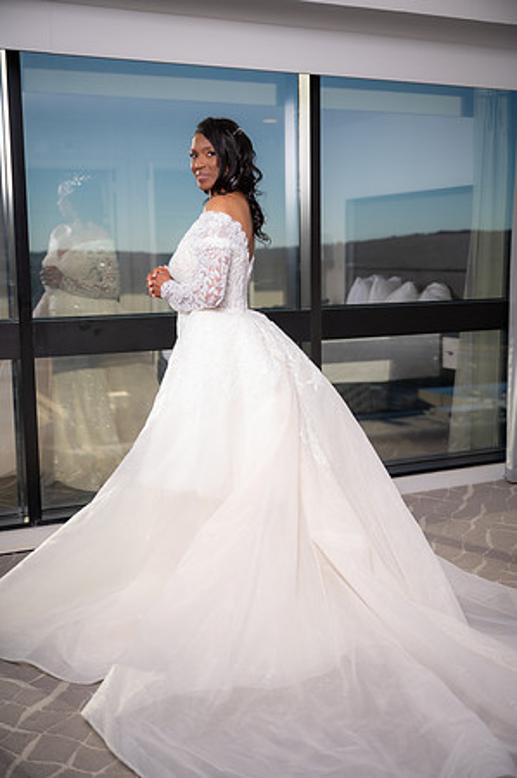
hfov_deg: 33.3
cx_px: 258
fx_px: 864
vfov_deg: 48.5
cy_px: 389
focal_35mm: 40
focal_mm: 40
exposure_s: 1/250
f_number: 2.8
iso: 64
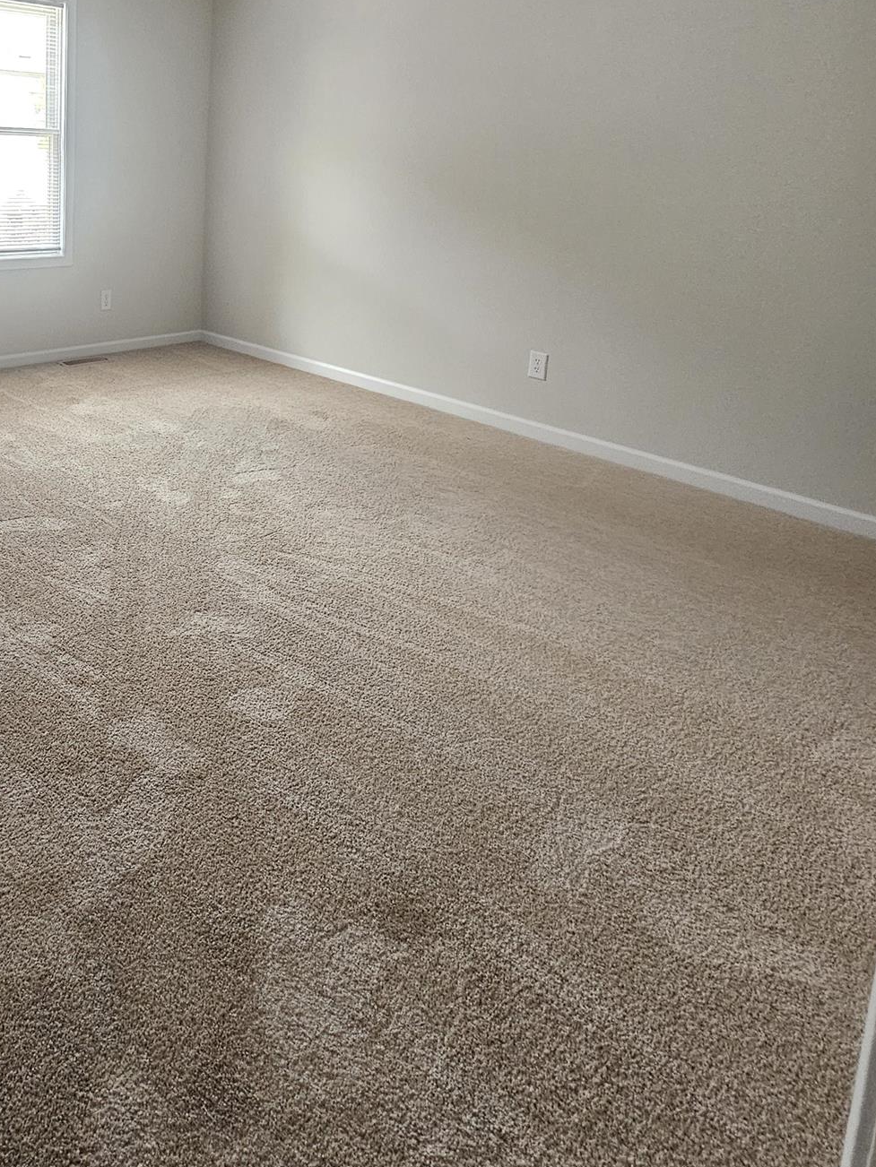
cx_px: 108
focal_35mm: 23
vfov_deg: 68.6
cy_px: 277
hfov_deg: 52.6
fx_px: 776
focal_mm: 2.2
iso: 400
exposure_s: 1/60
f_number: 2.2
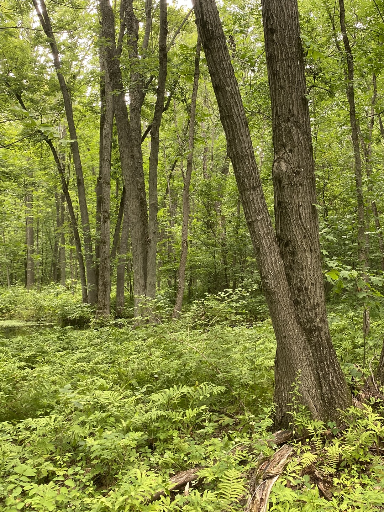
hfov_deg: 38.3
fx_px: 547
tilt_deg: +3.3
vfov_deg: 50.1
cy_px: 247
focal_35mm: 37
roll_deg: +0.8
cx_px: 251
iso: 80
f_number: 1.8
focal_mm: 4.25
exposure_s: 1/121
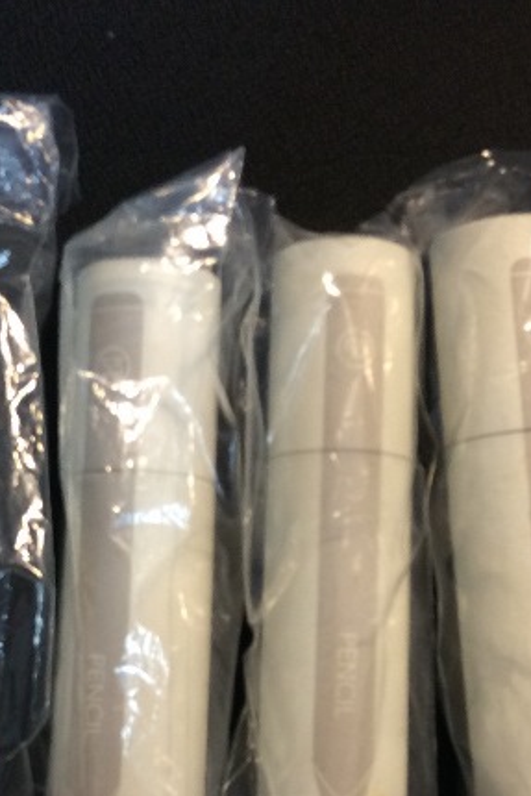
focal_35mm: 62
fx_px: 1371
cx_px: 261
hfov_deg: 21.9
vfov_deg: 32.1
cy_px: 534
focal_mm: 3.3
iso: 80
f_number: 2.4
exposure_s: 1/24
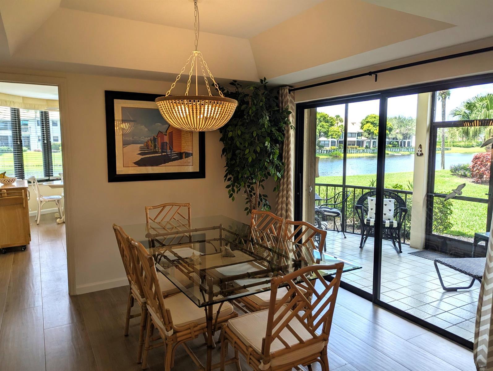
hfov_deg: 71.5
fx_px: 342
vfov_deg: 56.9
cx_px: 246
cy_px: 186
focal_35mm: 24
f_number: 1.85
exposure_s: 1/214
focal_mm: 6.81
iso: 40
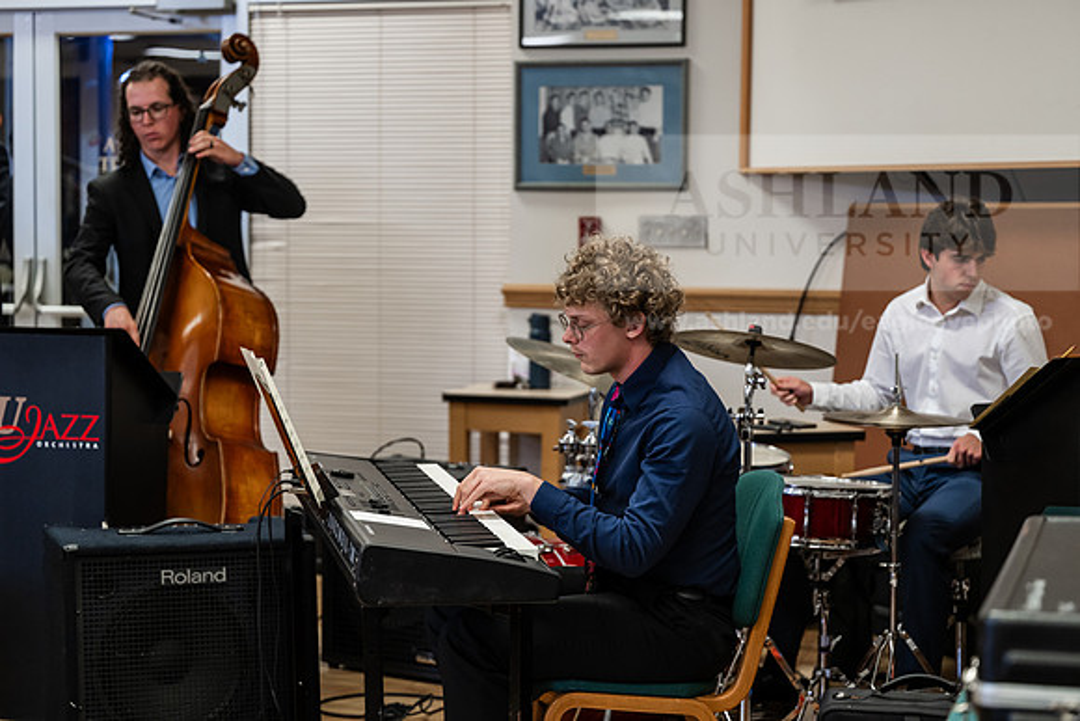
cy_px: 360
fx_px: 2100
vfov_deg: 19.5
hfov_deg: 28.8
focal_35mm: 70
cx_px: 540
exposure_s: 1/200
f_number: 2.8
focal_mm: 70
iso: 1250
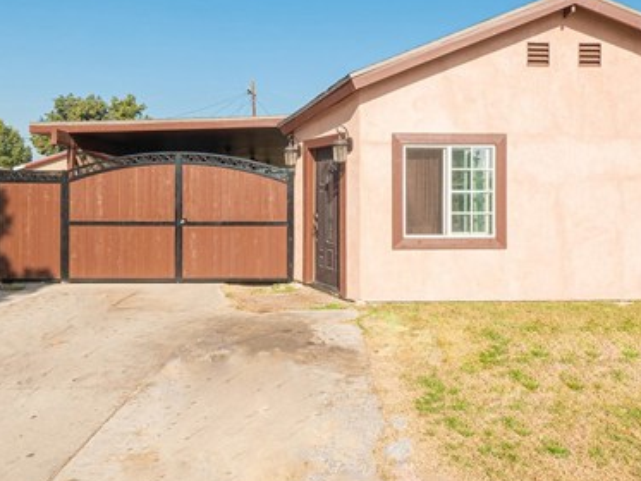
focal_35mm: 24
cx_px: 356
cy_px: 201
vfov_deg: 56.6
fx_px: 445
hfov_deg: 71.4
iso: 200
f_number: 8
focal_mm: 7
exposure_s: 1/400
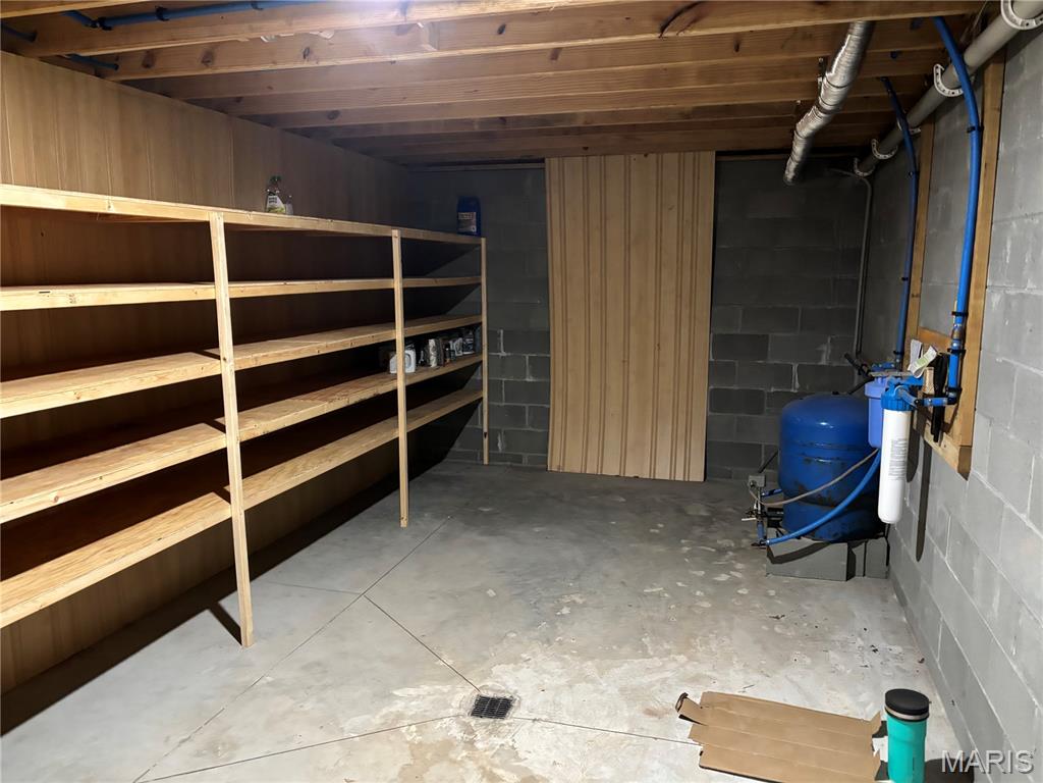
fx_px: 783
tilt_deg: -9.3
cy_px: 392
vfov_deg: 53.1
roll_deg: -0.5
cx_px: 522
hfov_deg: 67.3
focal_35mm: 26
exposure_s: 1/30
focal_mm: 5.96
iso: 640
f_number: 1.6
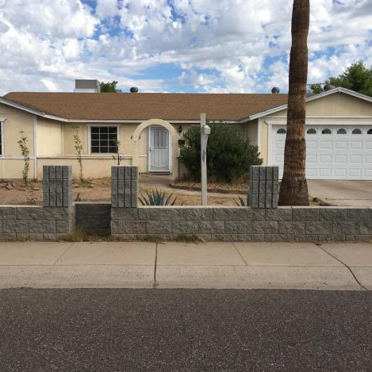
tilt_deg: -3.6
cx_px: 167
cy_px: 184
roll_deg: -0.6
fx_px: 426
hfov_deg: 47.2
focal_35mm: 35
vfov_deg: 47.2
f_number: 2.2
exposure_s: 1/1637
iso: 25
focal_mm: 4.15
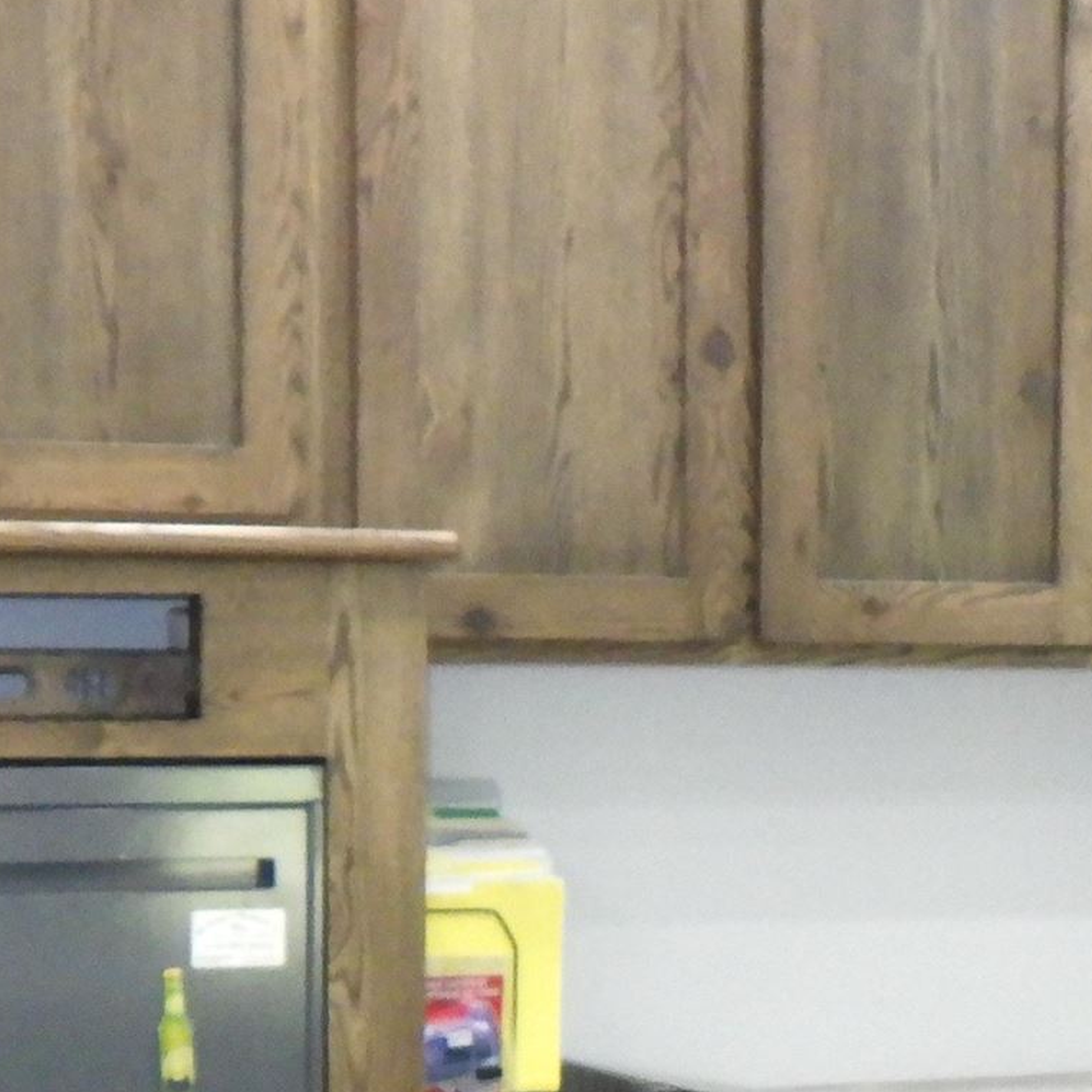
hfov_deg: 17.4
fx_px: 3569
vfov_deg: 17.1
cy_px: 1024
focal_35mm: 100
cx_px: 516
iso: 800
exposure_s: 1/40
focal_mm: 5
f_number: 3.5
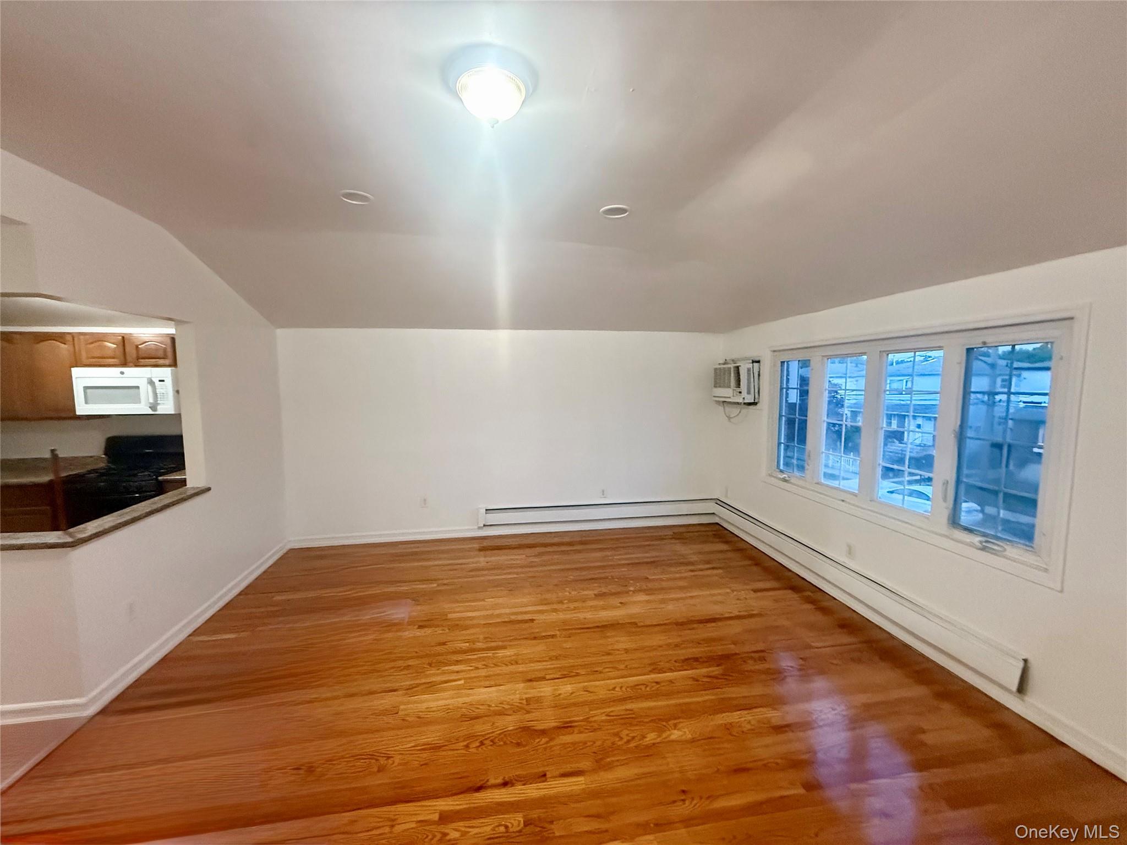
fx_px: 456
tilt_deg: -5.8
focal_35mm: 14
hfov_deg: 102.1
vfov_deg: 85.7
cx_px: 564
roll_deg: +0.5
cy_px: 422
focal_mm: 2.22
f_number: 2.2
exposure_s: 1/60
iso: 800
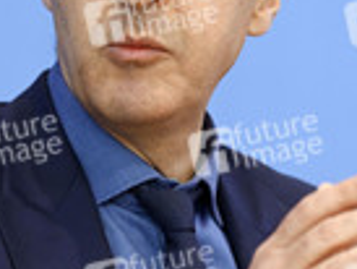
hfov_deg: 5.7
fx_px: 3592
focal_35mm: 348
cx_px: 447
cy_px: 81
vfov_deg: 4.3
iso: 2000
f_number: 4
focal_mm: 110
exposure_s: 1/1000
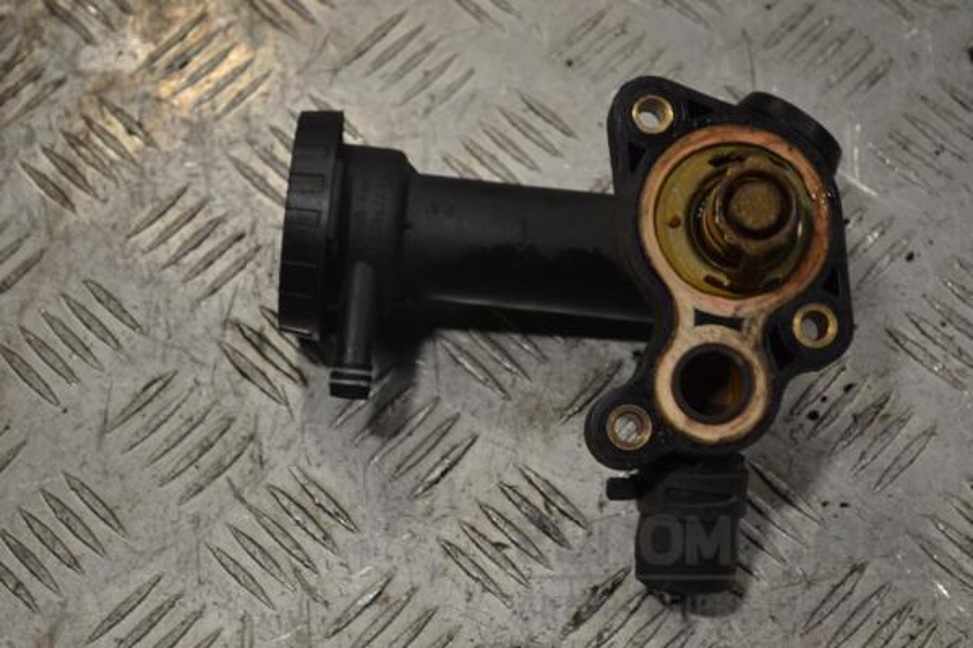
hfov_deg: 28.1
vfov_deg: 18.9
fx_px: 1946
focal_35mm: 72
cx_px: 486
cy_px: 324
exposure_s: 1/125
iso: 320
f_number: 5.6
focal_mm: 48
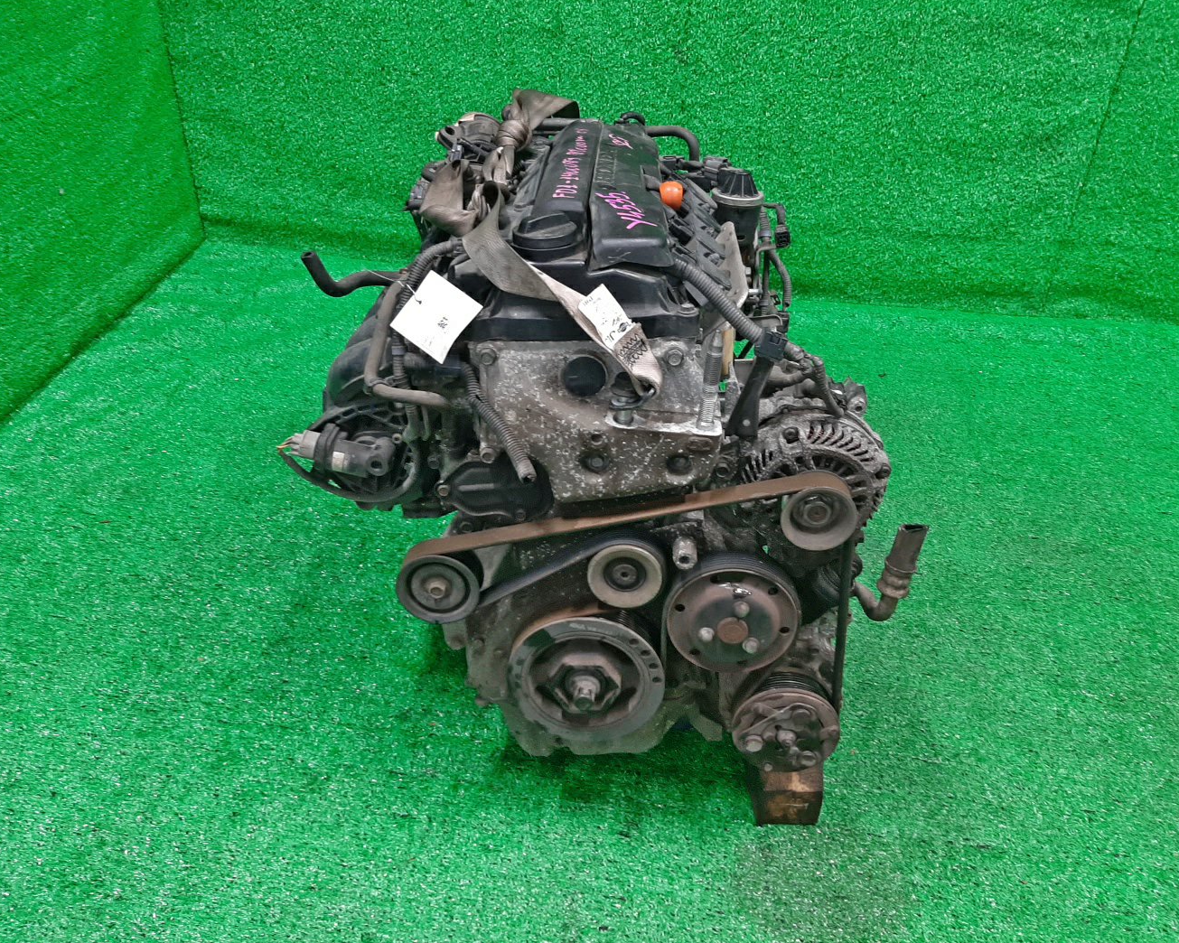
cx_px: 580
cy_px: 469
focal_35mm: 28
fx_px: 977
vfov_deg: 51.5
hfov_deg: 62.2
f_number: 1.7
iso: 139
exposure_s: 1/50
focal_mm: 3.93
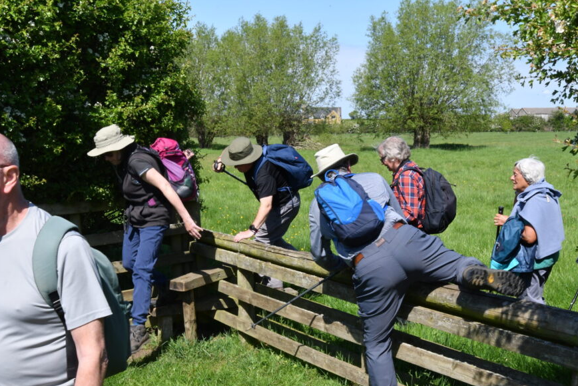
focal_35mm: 46
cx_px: 313
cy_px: 222
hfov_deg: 42.7
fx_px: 739
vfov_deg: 29.2
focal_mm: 26
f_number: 11
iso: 400
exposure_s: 1/160
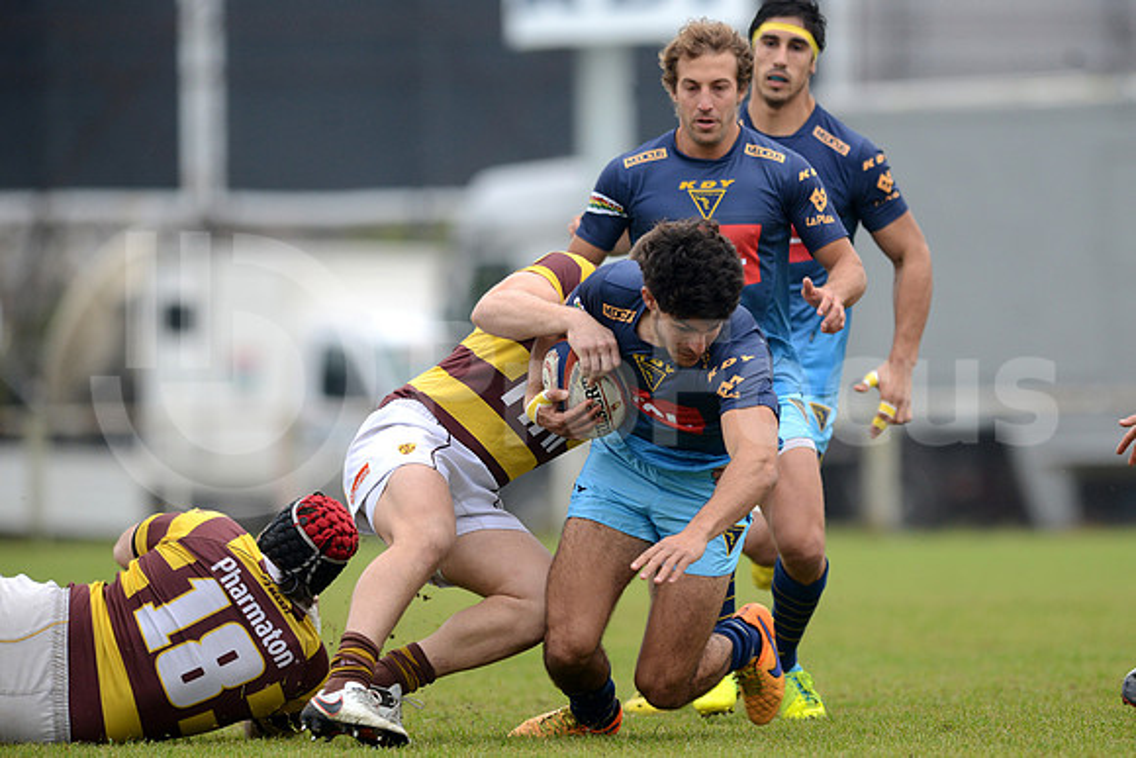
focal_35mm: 420
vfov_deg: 3.3
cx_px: 568
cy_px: 379
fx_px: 13256
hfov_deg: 4.9
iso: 800
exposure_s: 1/1000
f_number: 4
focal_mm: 420
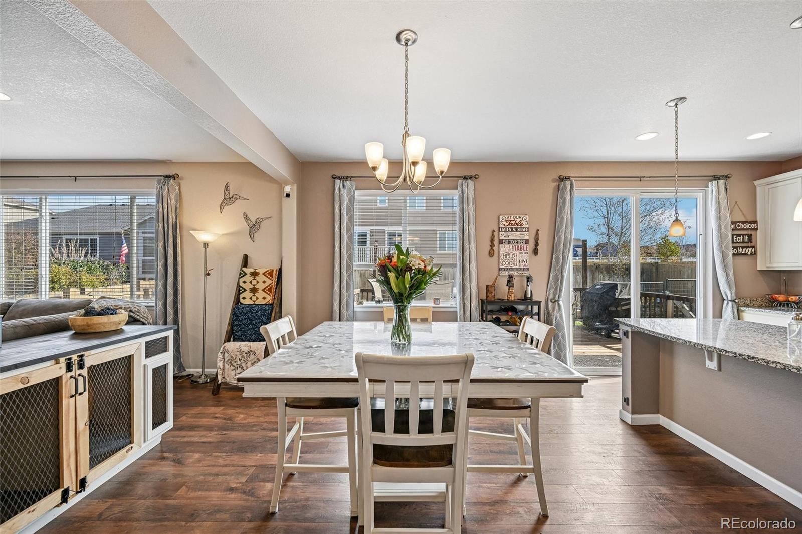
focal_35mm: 14
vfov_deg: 81.2
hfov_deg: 104.3
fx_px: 312
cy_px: 267
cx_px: 401
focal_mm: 14
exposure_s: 1/15
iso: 72
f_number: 8
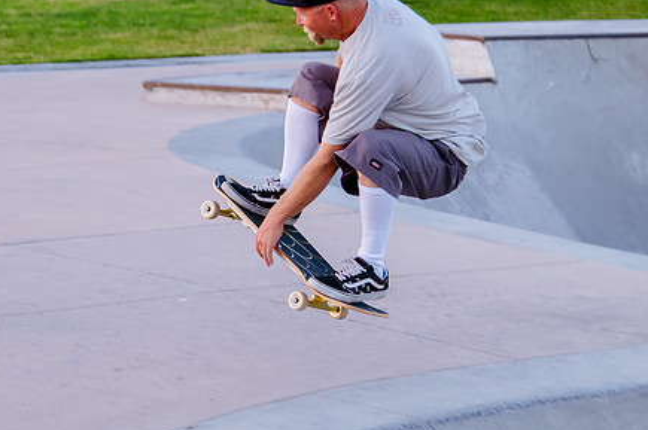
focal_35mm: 144
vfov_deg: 9.5
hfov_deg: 14.2
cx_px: 163
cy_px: 97
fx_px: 2589
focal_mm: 65
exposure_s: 1/320
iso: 1250
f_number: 4
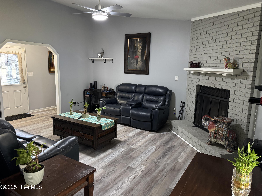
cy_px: 98
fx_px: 182
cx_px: 131
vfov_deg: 56.8
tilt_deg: -9.1
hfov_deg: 71.6
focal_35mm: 24
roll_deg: -1.5
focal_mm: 6.76
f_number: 1.78
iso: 640
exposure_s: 1/40
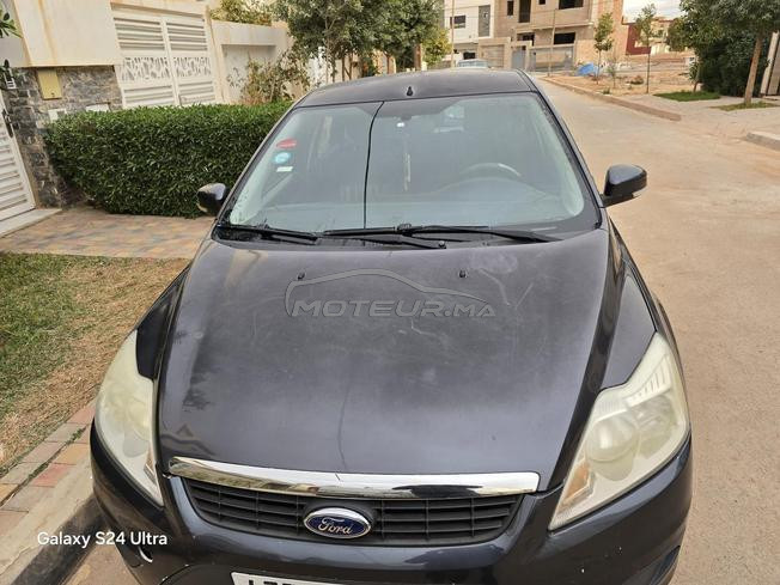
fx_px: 518
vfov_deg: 58.9
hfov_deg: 73.9
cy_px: 292
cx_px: 390
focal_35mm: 23
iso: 80
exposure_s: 1/120
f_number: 1.7
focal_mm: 6.3
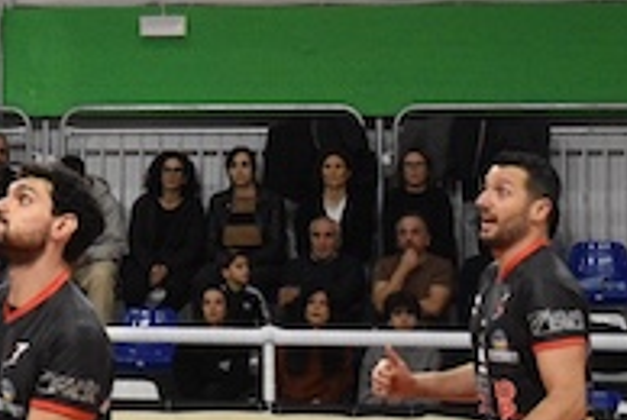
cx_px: -378
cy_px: -81
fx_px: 3157
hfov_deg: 10.8
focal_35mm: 181
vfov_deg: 7.6
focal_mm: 26
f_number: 4
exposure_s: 1/500
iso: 2500
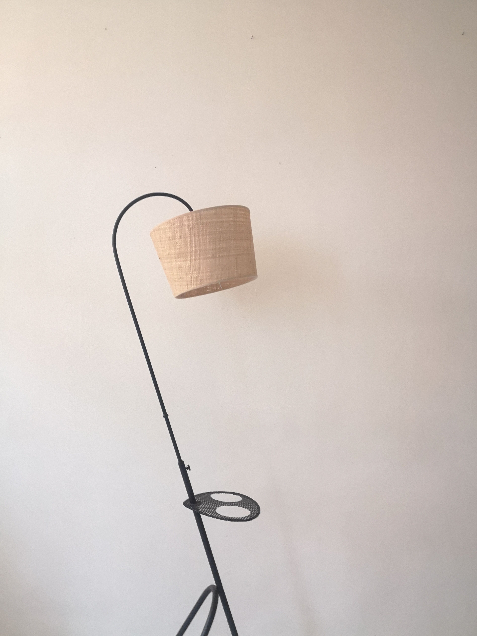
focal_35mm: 27
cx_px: 238
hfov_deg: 51.4
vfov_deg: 65.3
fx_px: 496
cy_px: 318
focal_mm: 3.95
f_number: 1.8
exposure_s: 1/20
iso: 500
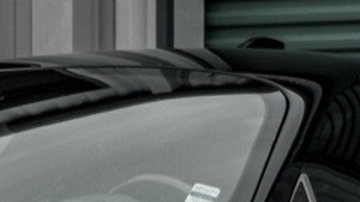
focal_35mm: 432
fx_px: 4121
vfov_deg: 2.8
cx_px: 61
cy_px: 249
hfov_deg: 5.0
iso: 125
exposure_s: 1/1000
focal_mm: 50
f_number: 5.6
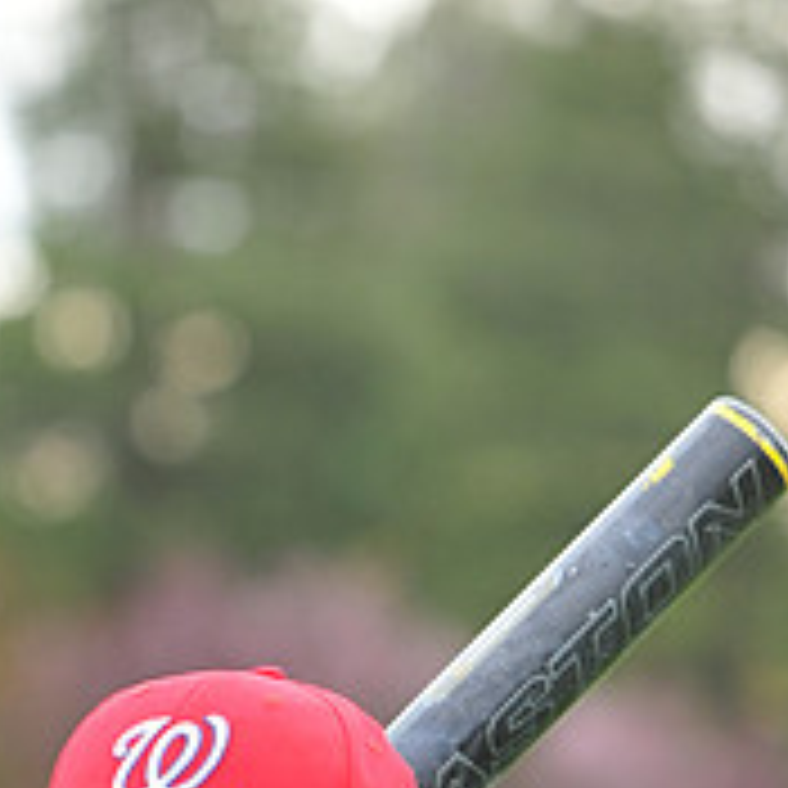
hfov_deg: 4.6
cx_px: 189
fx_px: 9761
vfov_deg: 4.6
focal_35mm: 379
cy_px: 1265
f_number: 4.5
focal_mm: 135
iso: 400
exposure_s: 1/320
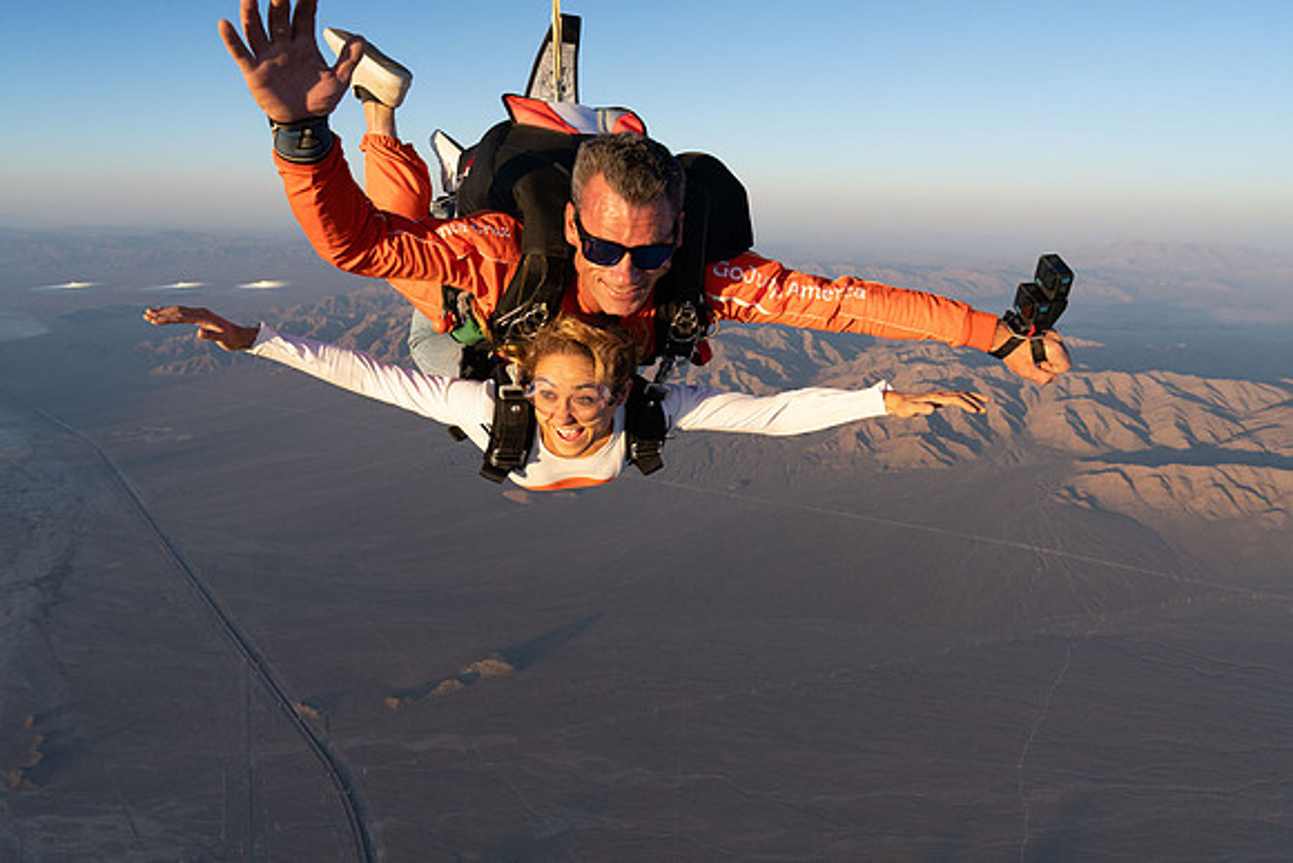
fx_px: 862
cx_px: 646
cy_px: 432
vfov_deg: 53.2
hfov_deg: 73.7
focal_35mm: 24
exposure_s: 1/2000
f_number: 6.3
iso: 1250
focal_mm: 24
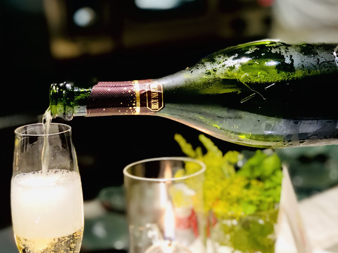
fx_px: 840
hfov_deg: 22.7
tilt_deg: -14.9
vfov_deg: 17.2
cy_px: 143
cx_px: 200
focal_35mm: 86
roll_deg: +0.7
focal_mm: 6.6
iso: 200
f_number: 2.8
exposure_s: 1/30
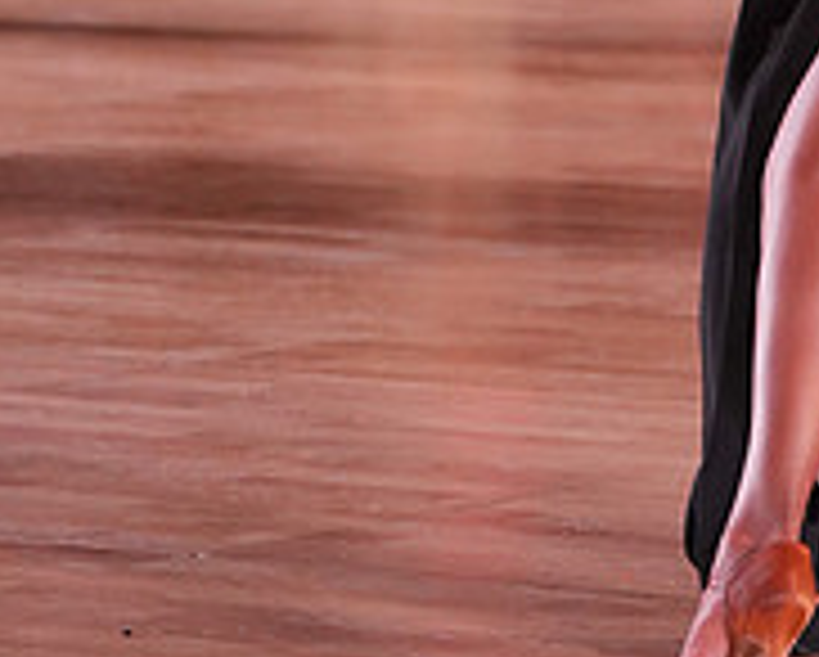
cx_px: 857
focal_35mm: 433
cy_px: -374
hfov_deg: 4.5
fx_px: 10507
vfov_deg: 3.6
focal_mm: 97
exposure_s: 1/400
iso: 1250
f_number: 2.8
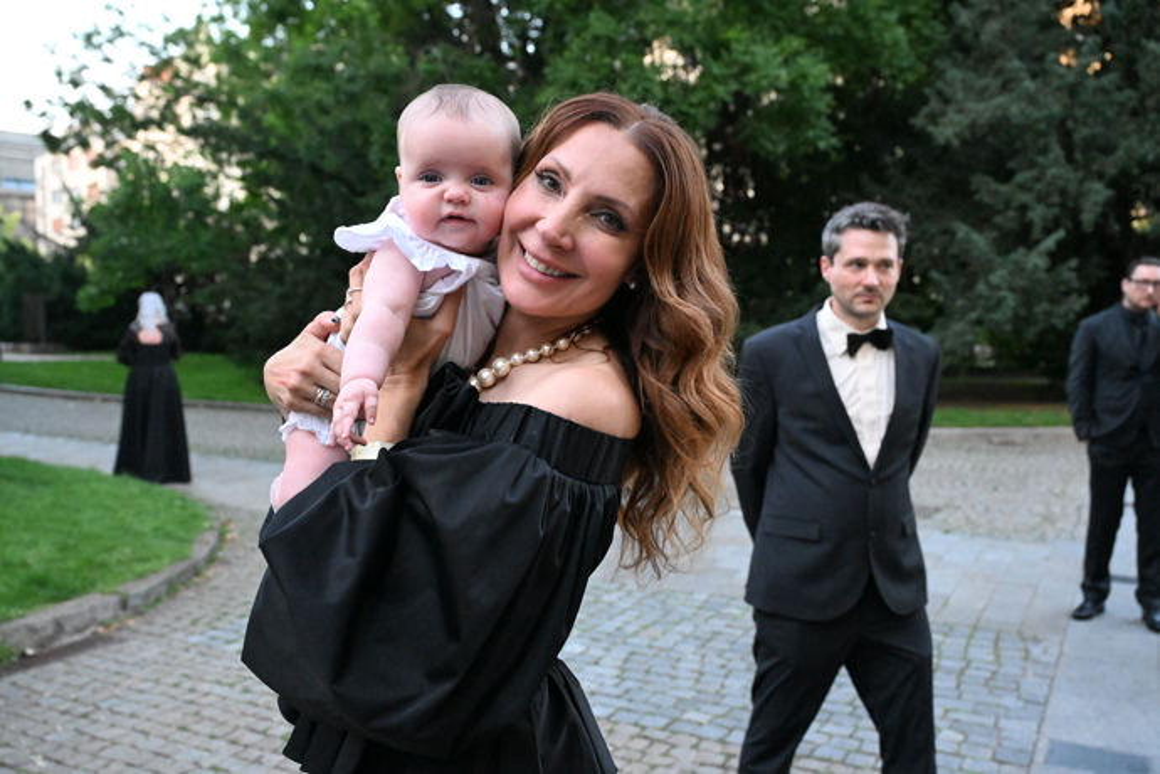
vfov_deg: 40.5
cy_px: 387
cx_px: 580
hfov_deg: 58.0
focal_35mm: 32
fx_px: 1047
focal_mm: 32.5
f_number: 5
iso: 12800
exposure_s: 1/500
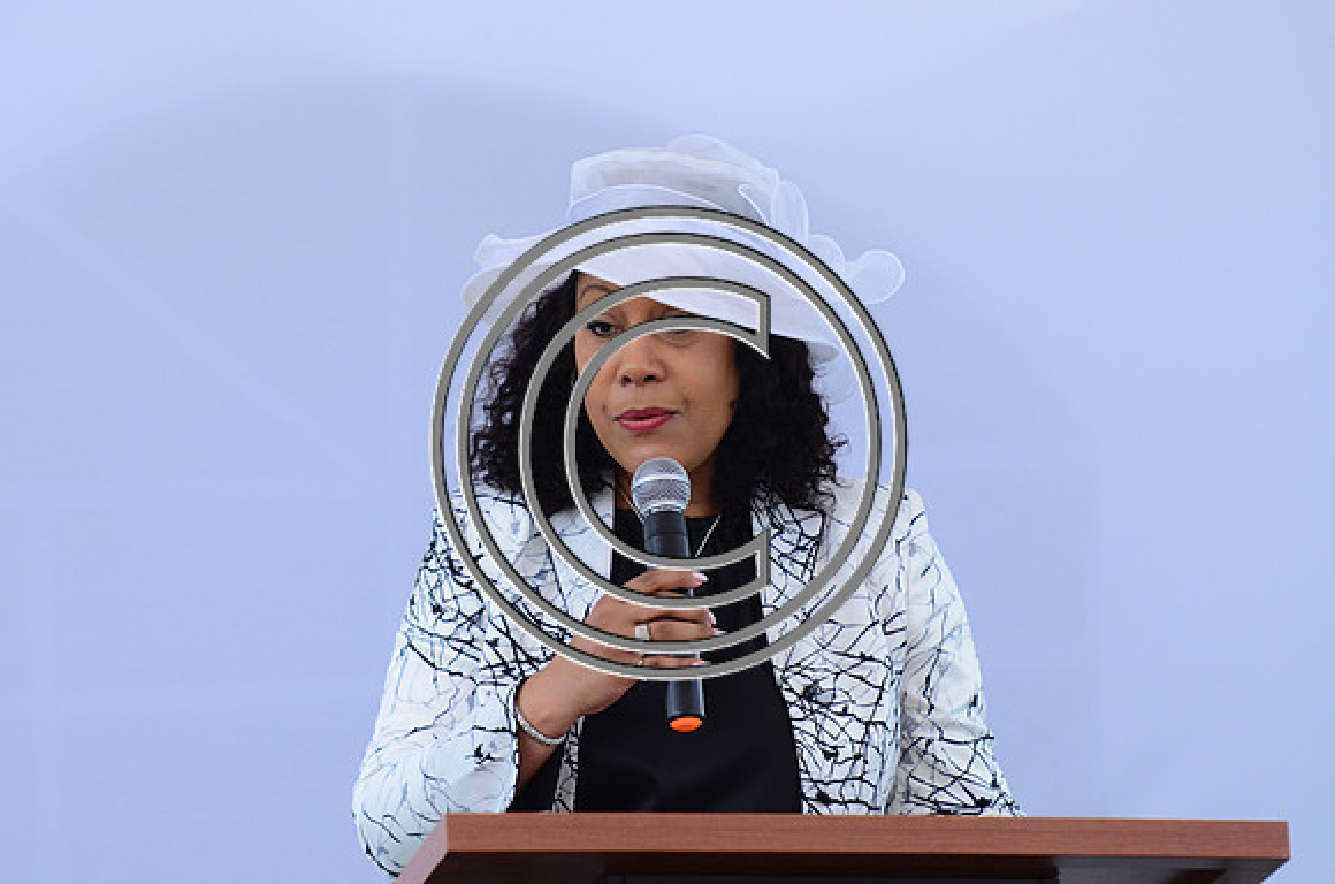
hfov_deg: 10.2
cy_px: 442
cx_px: 668
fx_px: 7493
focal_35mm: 202
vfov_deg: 6.8
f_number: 2.8
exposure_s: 1/250
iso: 800
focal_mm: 135
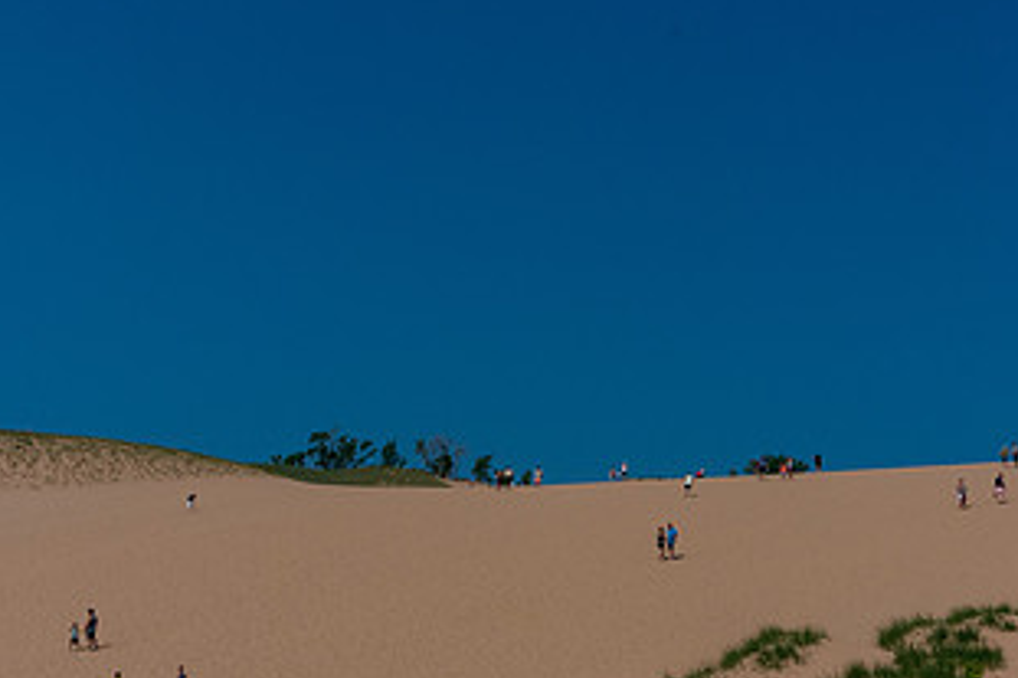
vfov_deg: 23.9
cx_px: 602
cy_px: 513
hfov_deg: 35.6
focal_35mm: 56
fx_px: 1583
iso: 360
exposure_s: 1/1000
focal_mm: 20
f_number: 11
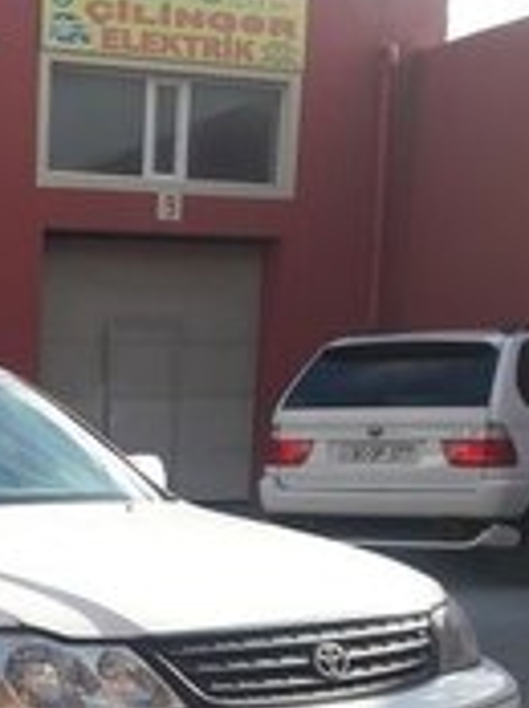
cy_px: 806
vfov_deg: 22.8
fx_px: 1634
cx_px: -69
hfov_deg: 17.7
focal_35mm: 80
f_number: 1.9
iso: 40
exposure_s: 1/910
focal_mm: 3.7
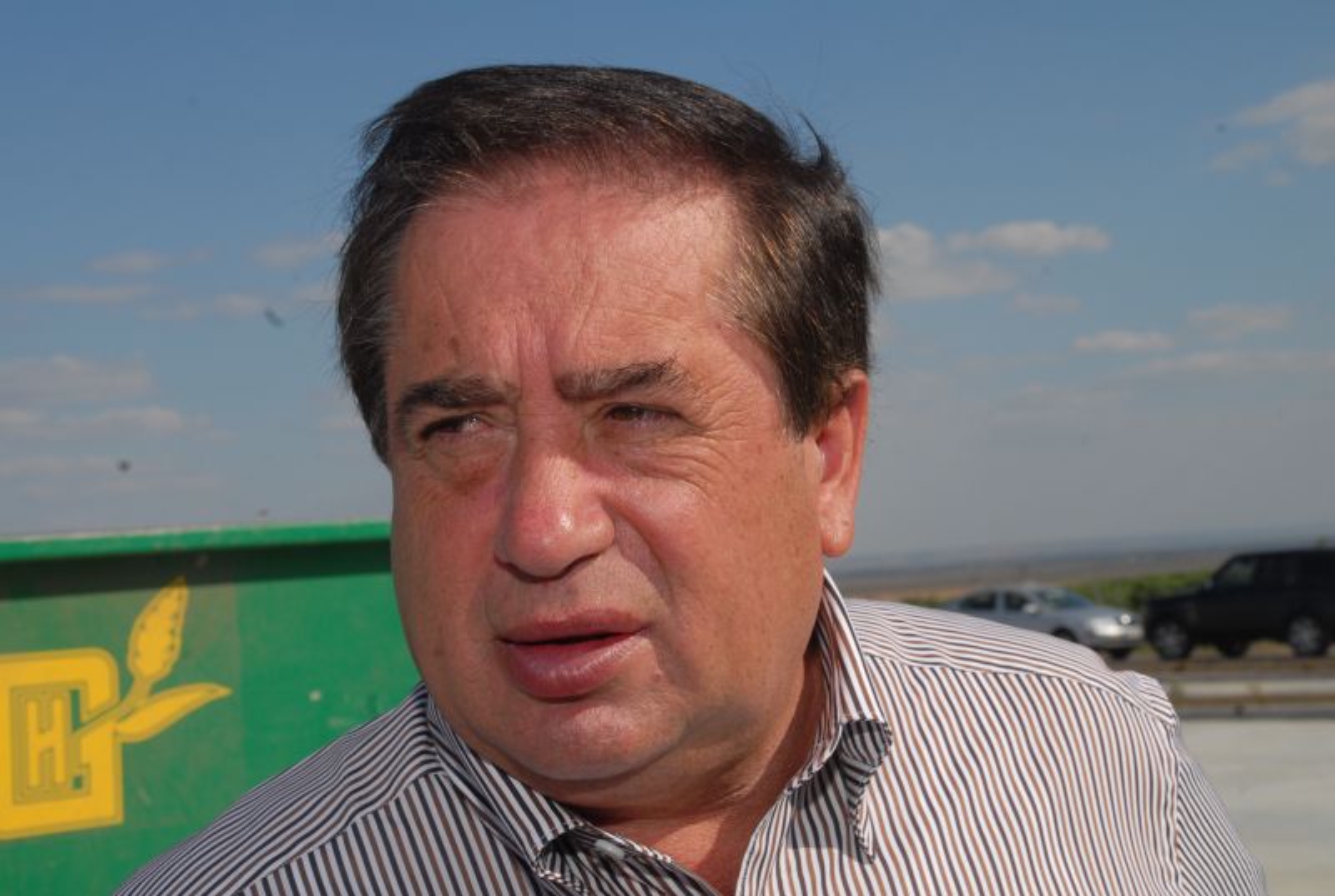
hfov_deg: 26.9
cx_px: 668
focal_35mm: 75
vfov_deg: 18.3
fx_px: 2787
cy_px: 448
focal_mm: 50
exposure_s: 1/250
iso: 200
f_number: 14
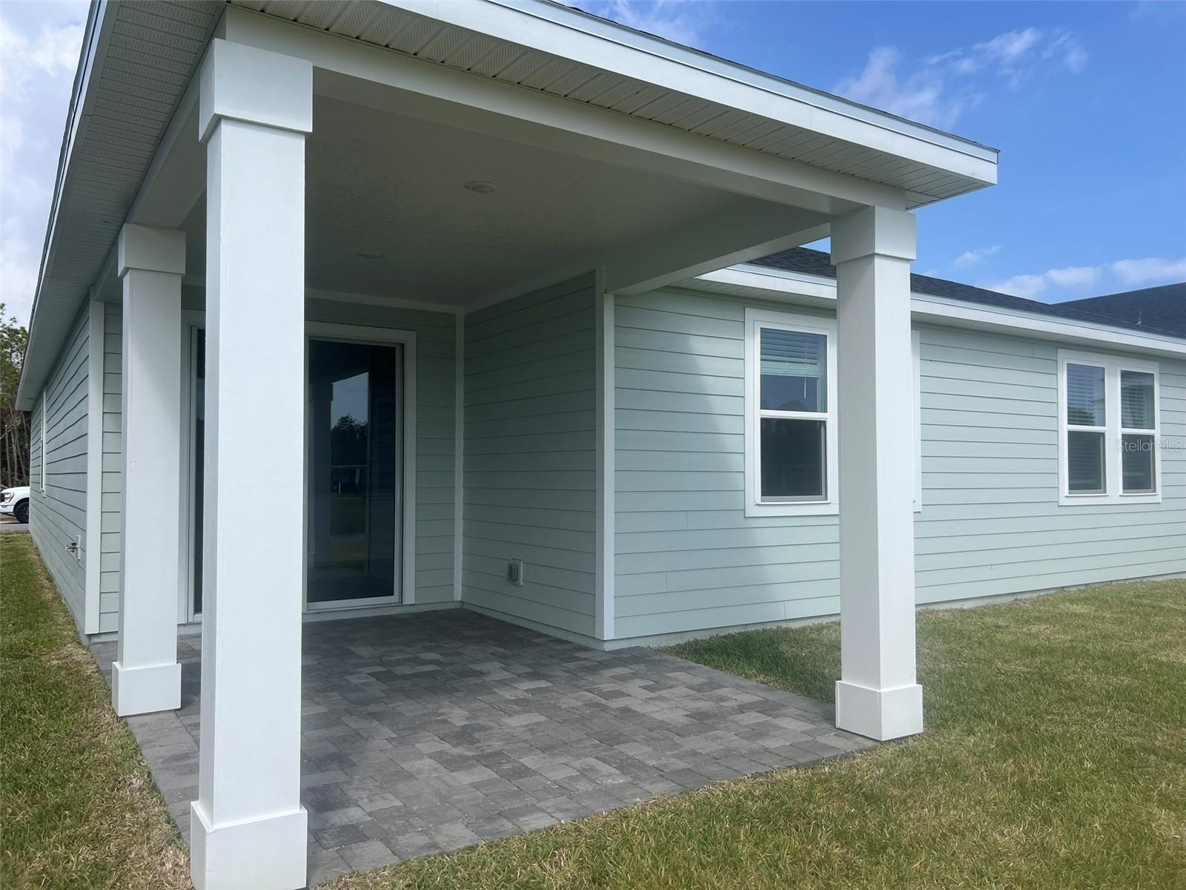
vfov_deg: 53.1
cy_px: 445
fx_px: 891
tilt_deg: +1.8
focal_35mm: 26
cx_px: 593
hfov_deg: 67.3
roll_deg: +0.1
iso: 50
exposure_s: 1/4444
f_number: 1.5
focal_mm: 5.7
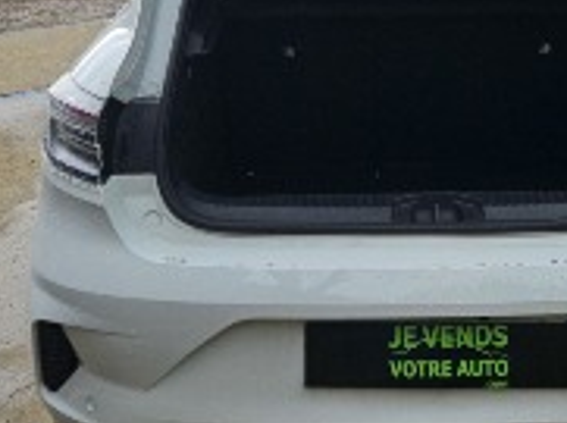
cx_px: 382
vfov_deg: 26.2
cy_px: 16
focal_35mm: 53
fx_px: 866
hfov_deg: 35.8
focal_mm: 5.4
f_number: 1.8
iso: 25
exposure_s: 1/247
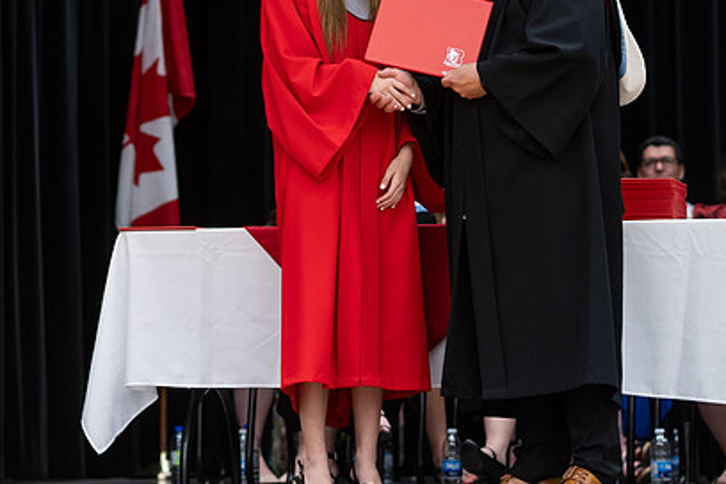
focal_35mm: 168
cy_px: 109
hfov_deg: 12.2
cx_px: 218
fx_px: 3388
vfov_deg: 8.2
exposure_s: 1/200
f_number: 2.8
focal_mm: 85
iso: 1000
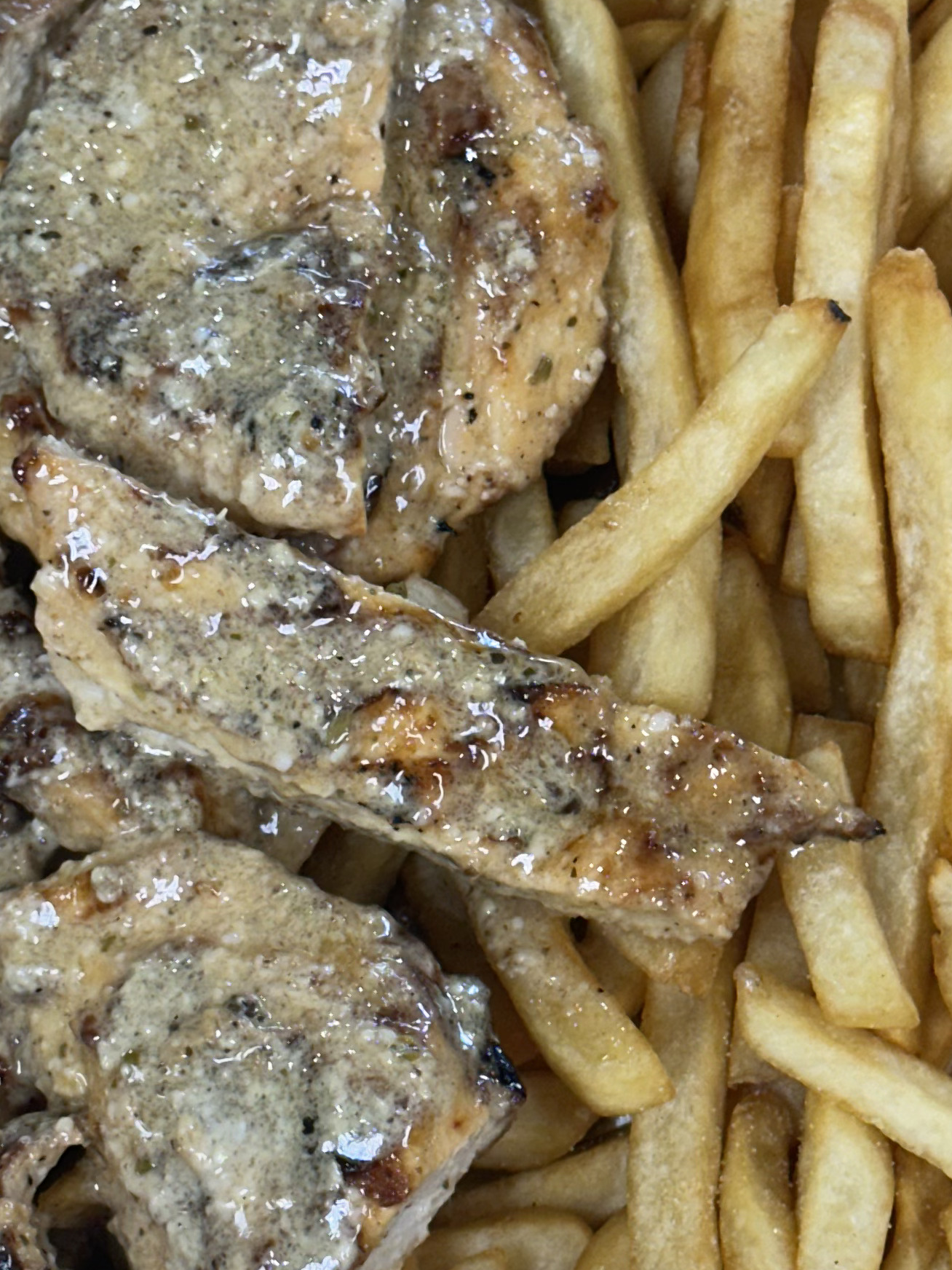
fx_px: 4070
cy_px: 648
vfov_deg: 17.7
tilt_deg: -71.0
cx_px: 454
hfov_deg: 13.3
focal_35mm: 111
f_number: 1.78
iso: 64
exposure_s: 1/60
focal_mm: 6.86
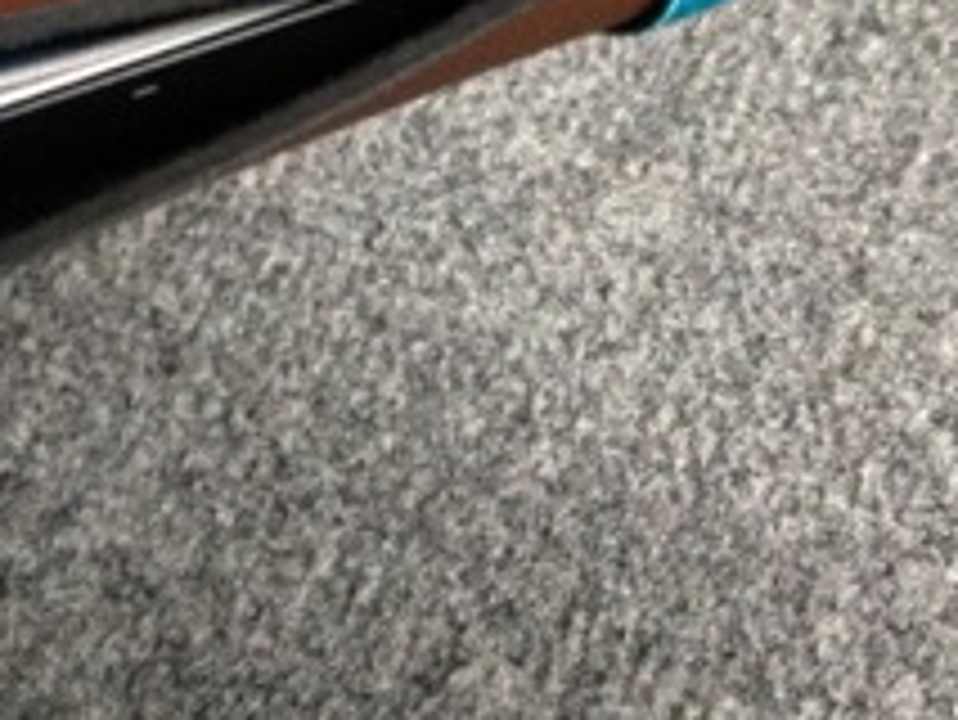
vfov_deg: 14.9
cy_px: 158
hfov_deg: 19.6
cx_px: 153
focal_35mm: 99
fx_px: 2741
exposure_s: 1/15
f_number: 2.4
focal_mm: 4.13
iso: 640
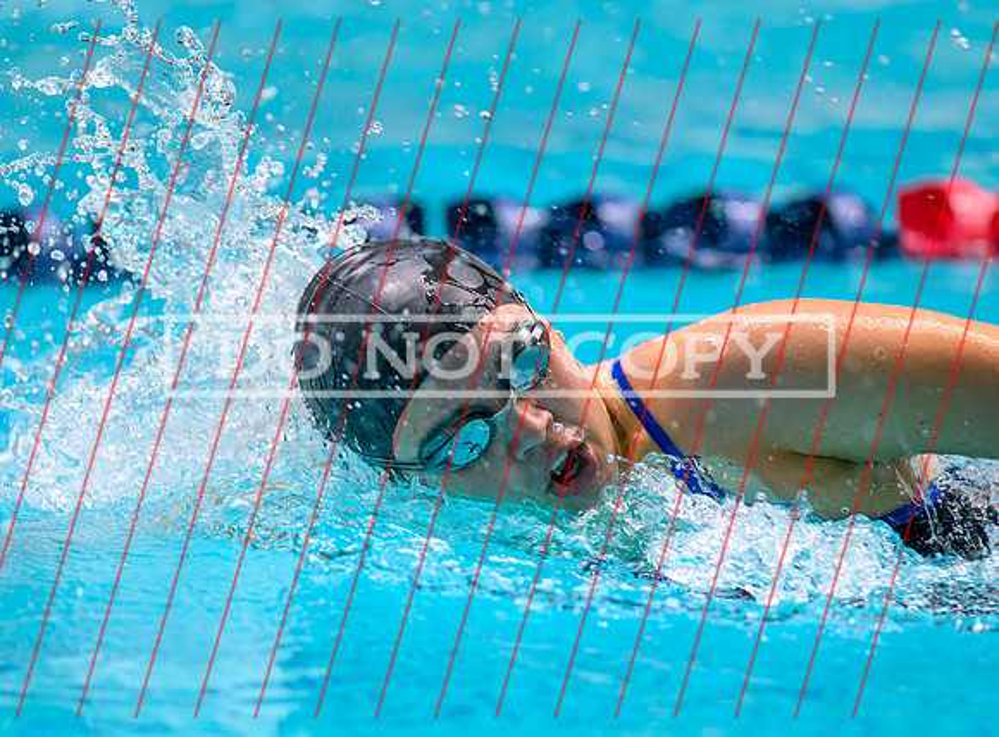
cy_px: 491
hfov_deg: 4.6
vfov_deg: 3.4
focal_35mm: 435
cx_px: 481
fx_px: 12476
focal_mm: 300
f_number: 2.8
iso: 1600
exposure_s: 1/800
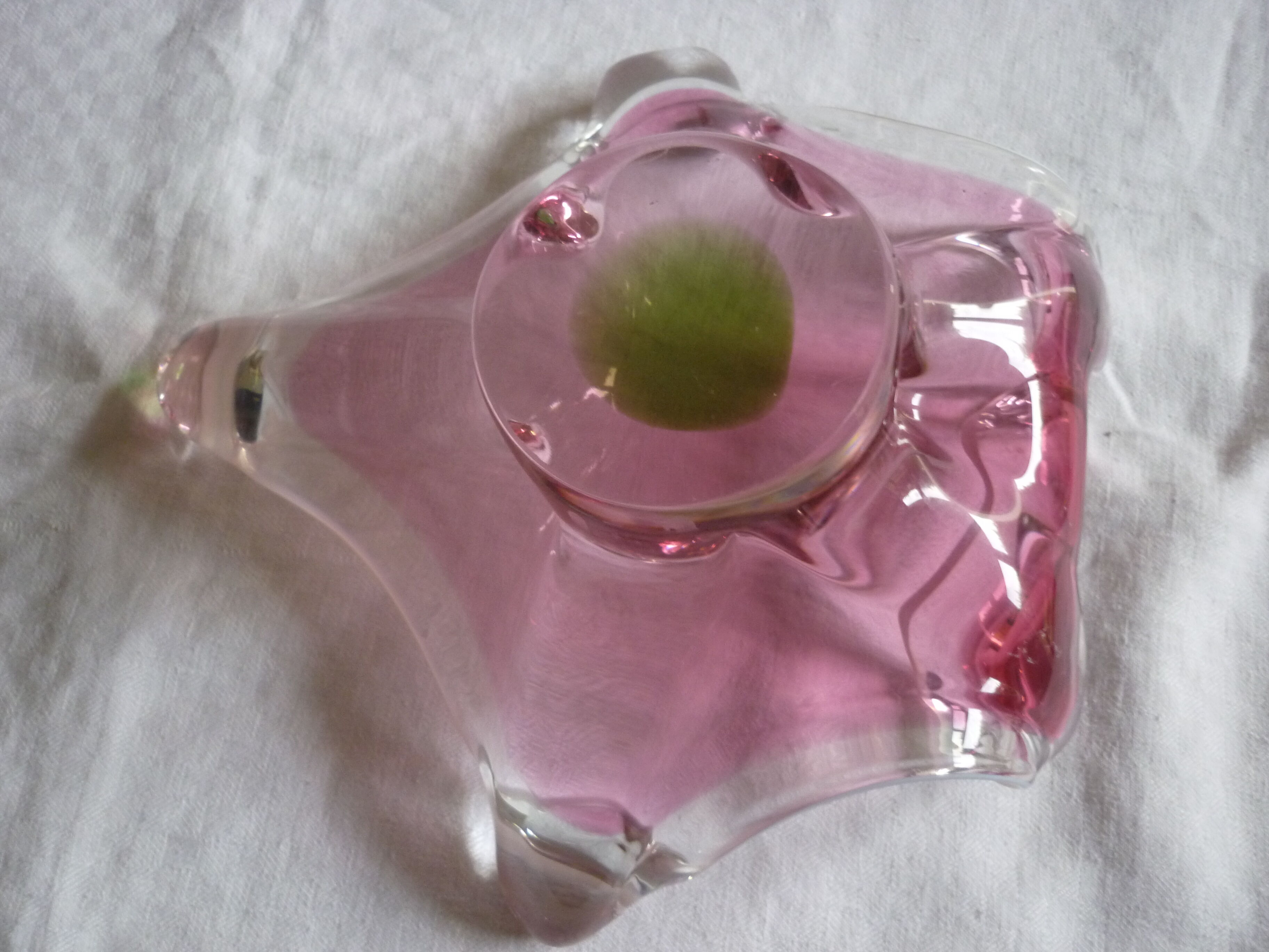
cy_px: 476
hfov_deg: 55.4
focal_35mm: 33
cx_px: 634
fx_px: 1210
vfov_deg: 42.9
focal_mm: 5.5
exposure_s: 1/30
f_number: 2.8
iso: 250
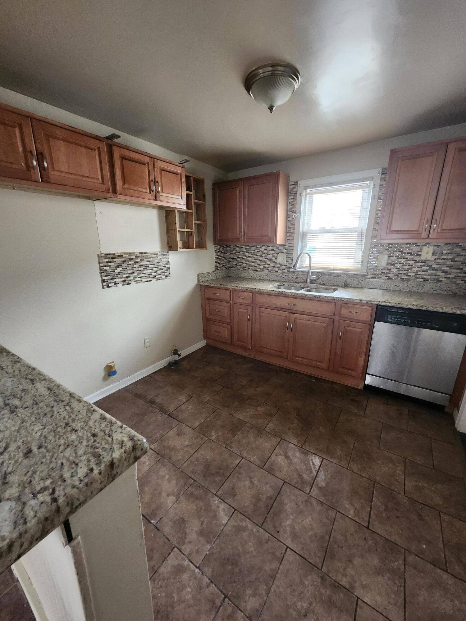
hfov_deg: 89.9
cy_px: 310
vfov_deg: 106.2
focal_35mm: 13
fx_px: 233
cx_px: 233
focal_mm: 1.74
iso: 640
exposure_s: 1/30
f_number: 2.2
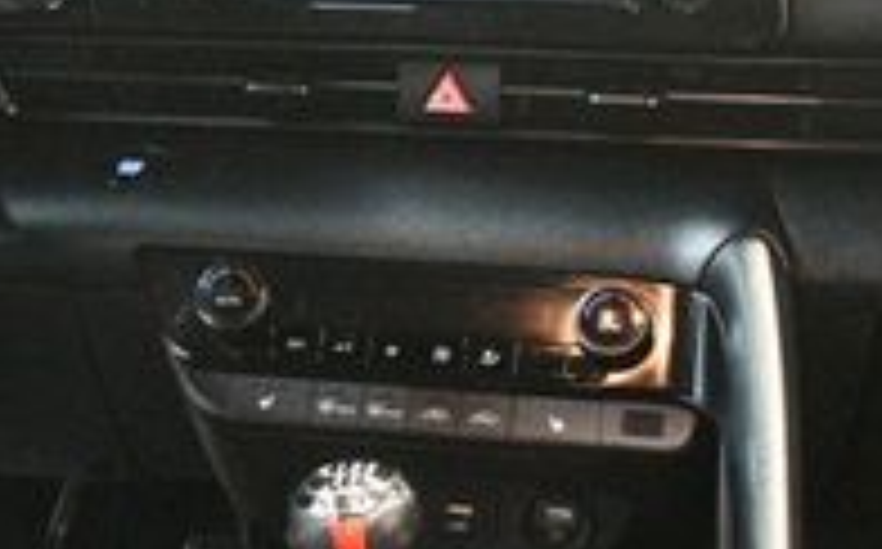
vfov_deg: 13.0
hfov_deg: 20.8
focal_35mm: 100
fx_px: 2401
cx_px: 428
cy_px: 108
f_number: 3.5
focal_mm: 20
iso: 8000
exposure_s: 1/60
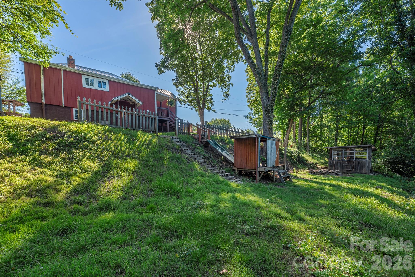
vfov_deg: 81.2
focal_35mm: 14
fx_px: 161
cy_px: 138
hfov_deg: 104.2
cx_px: 208
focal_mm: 14
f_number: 8
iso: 320
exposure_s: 1/640
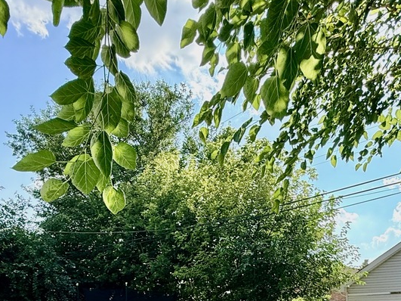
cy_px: 332
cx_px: 246
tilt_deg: -1.1
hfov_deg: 48.6
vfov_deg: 33.0
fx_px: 440
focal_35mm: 38
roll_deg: +0.2
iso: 64
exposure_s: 1/789
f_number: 2.2
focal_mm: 2.22
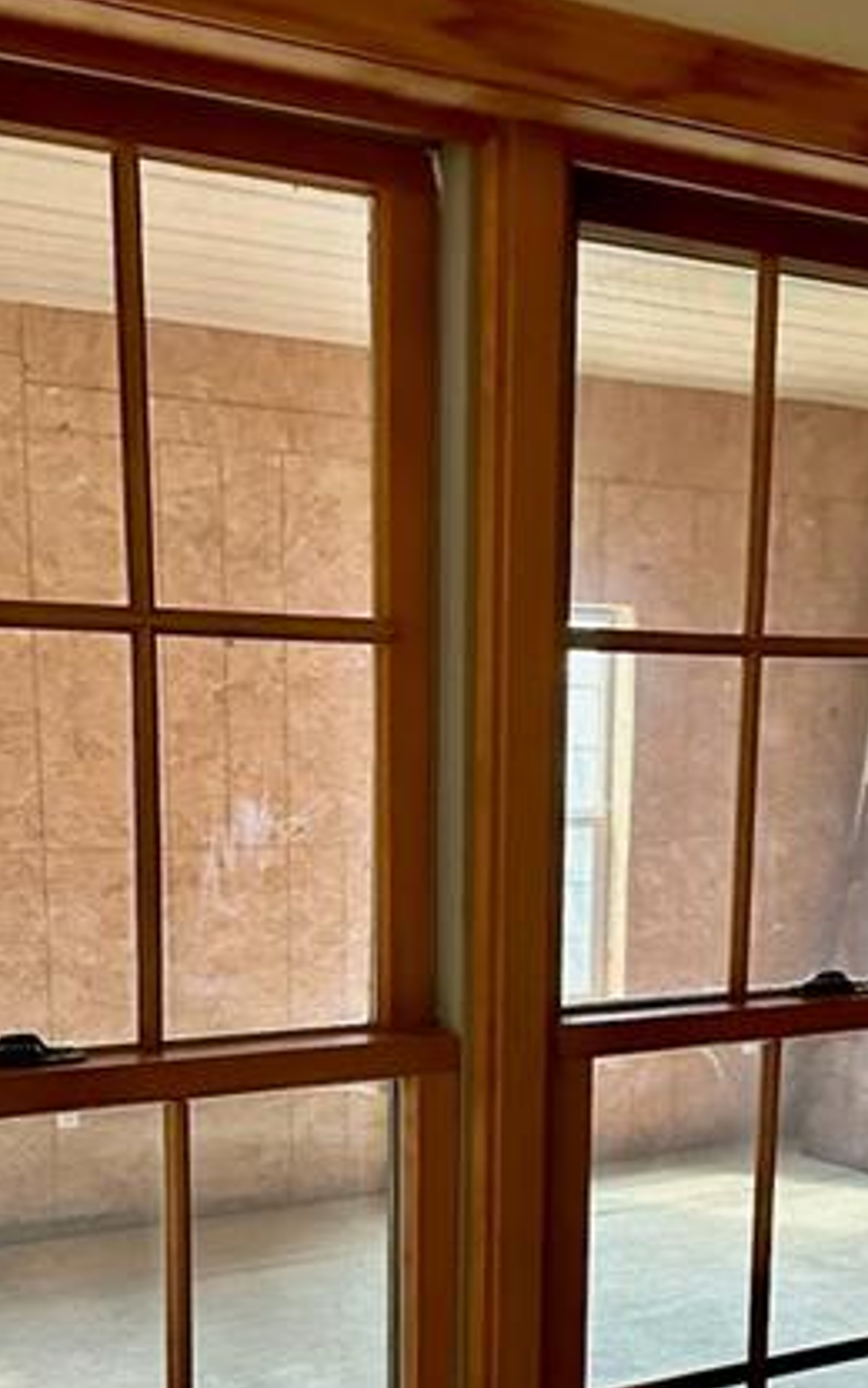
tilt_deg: -9.3
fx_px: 1779
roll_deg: +0.0
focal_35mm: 47
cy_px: 1081
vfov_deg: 41.1
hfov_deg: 27.4
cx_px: 474
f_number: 1.78
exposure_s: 1/60
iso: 800
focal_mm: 6.86
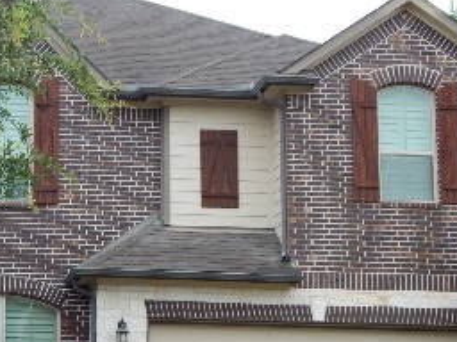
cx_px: 21
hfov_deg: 22.3
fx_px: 1122
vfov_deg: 17.3
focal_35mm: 85
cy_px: 223
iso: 125
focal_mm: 6.1
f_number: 3.3
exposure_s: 1/160
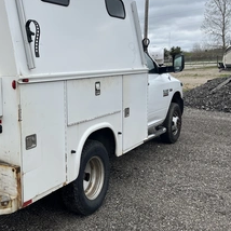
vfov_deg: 39.1
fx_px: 325
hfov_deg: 36.5
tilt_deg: -6.9
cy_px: 107
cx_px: 19
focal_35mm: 43
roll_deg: +3.6
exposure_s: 1/3311
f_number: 1.6
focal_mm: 5.1
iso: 50
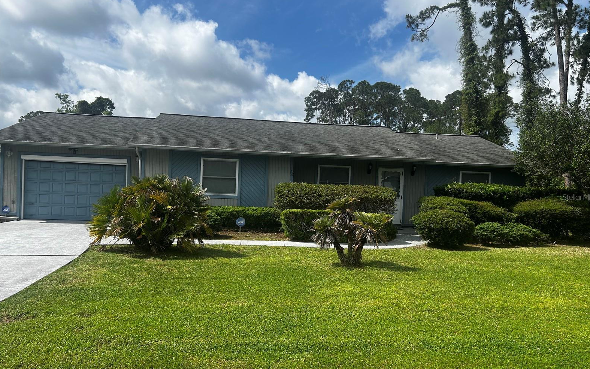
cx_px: 298
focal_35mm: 28
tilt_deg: -0.8
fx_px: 450
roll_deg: -1.7
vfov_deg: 44.5
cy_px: 197
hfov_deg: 66.5
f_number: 1.5
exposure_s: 1/4831
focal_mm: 5.7
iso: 50
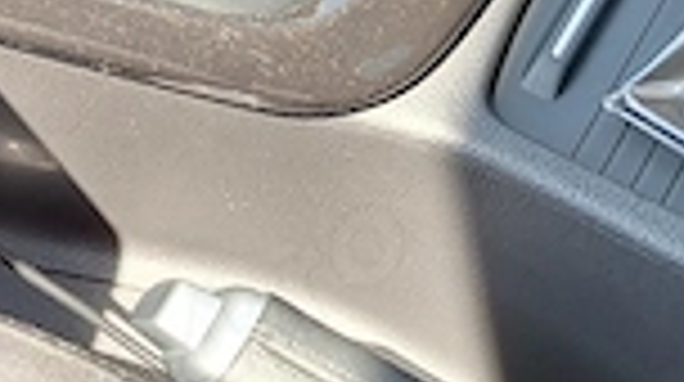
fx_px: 1793
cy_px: -220
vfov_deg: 11.6
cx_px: -202
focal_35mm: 99
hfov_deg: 19.9
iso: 40
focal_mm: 5.54
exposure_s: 1/168
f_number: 1.8
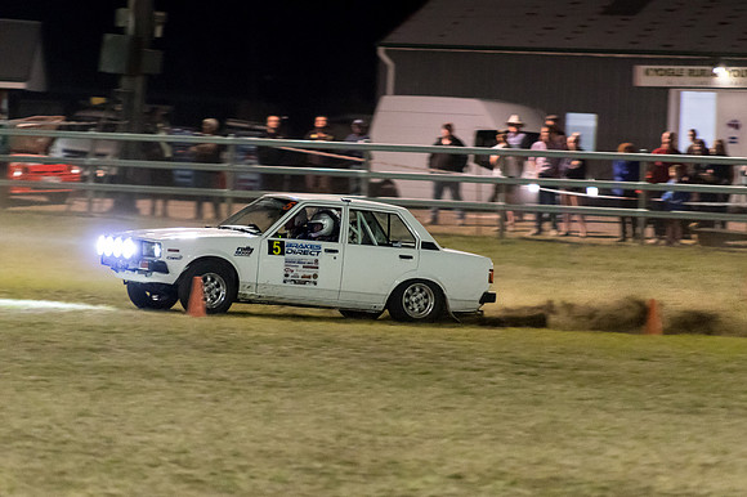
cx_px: 374
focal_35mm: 300
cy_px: 248
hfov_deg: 6.9
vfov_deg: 4.6
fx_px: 6221
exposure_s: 1/160
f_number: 2.8
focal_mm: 200
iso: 4000
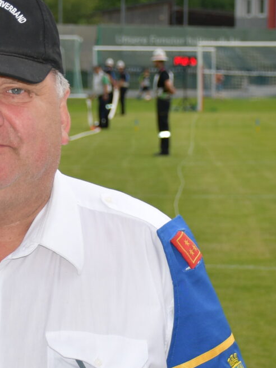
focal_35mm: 180
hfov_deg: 8.2
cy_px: 123
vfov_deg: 11.0
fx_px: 1914
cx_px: 117
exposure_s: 1/250
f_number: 4
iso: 110
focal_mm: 32
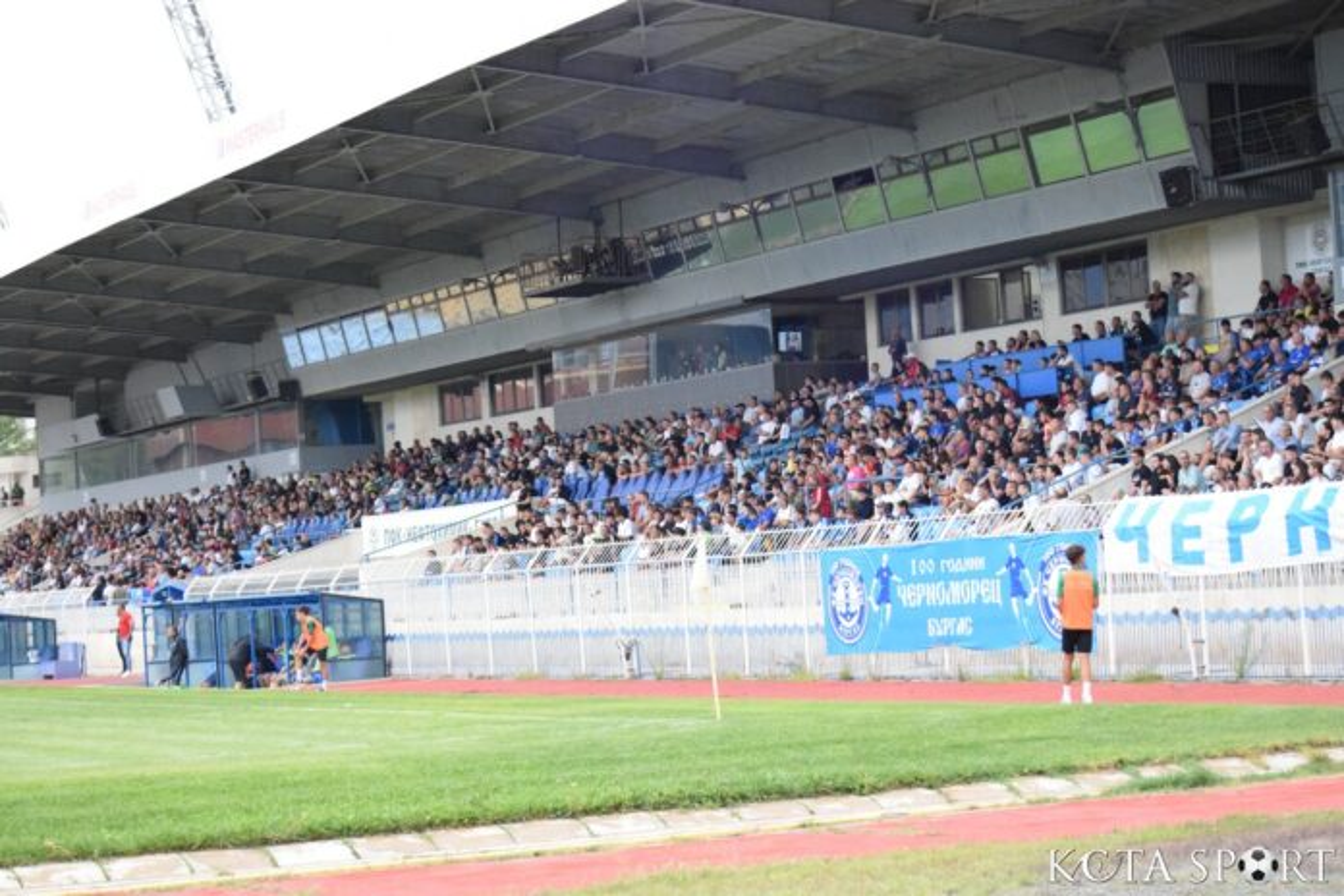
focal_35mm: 82
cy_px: 448
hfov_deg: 24.6
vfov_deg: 16.6
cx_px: 672
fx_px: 3080
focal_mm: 55
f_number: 5.6
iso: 6400
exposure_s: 1/1000
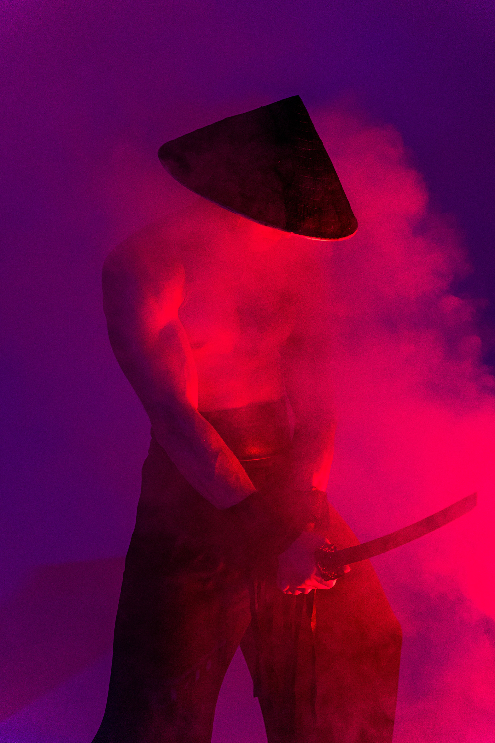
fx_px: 1299
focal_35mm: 63
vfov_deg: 31.9
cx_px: 248
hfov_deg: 21.6
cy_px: 372
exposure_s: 1/80
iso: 2500
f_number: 3.2
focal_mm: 63
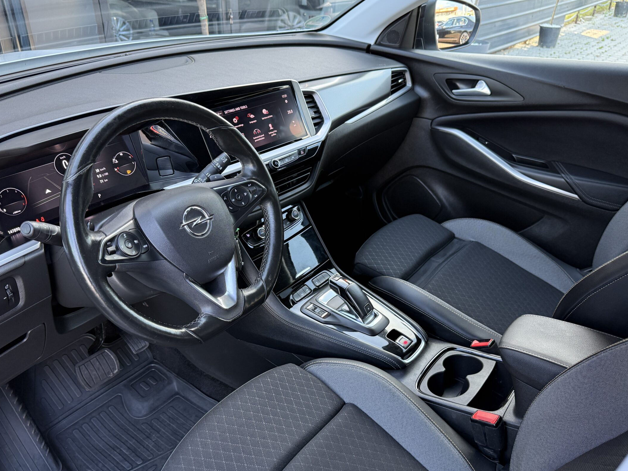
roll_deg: -0.4
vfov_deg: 48.2
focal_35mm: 29
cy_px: 250
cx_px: 309
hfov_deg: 61.7
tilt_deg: -29.0
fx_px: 526
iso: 200
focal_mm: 6.76
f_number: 1.78
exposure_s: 1/87
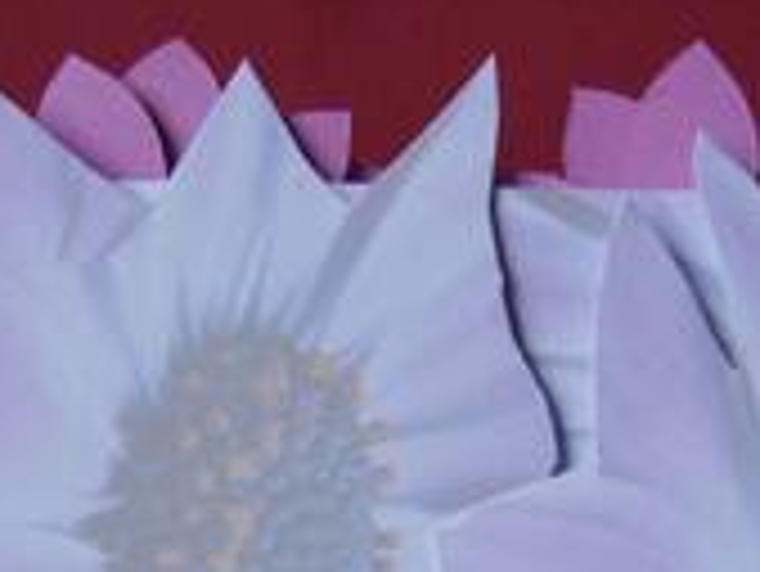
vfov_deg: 15.2
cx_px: 499
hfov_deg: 21.0
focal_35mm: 93
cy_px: 734
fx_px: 2043
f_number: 2.8
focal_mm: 5.8
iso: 86
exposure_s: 1/30
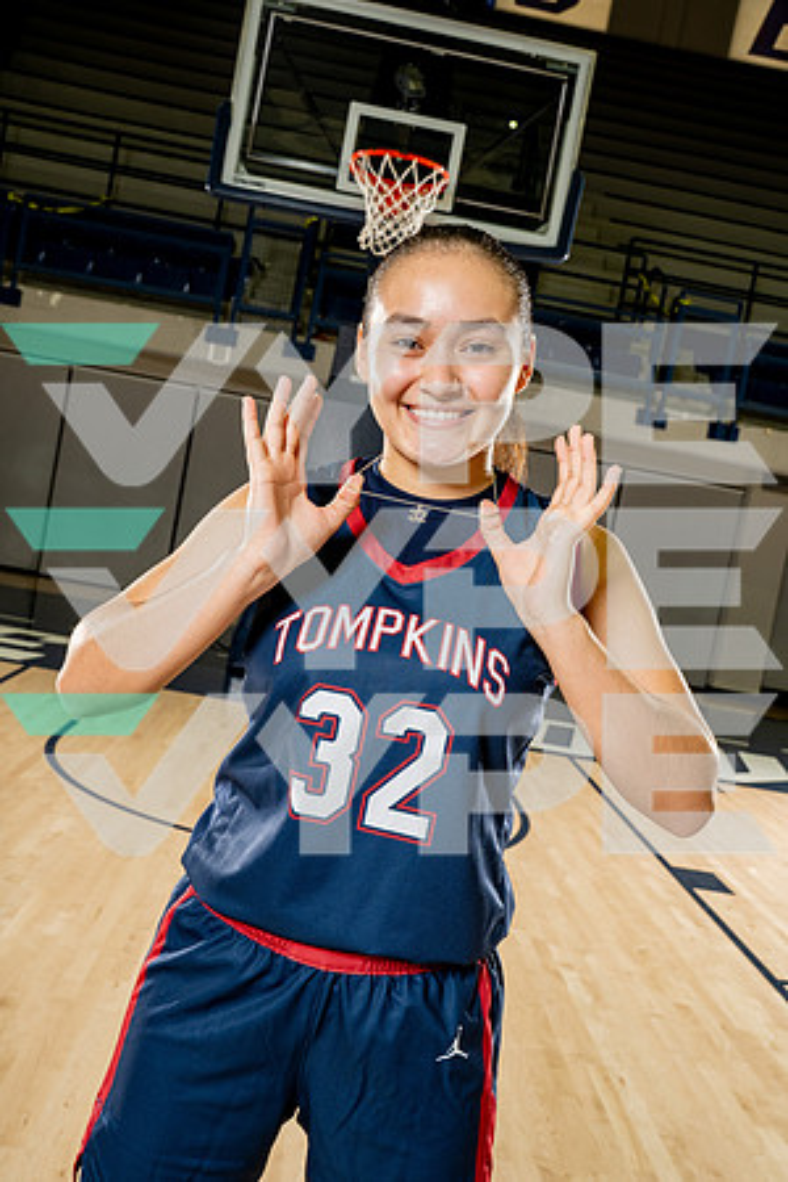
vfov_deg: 57.2
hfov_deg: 40.0
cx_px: 394
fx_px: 1083
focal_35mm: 33
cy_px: 591
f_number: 8
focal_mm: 33
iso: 640
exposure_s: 1/250
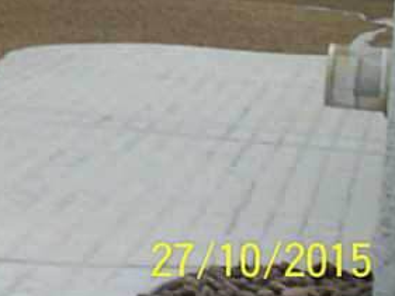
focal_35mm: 108
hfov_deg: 17.0
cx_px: -131
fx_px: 1233
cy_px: -53
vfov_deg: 13.4
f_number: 3.9
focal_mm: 6.3
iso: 64
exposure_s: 1/160
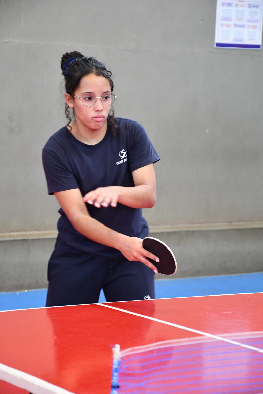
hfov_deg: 13.0
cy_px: 197
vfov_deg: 19.5
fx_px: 1151
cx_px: 132
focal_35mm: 105
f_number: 5
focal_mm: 70
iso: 3200
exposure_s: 1/125
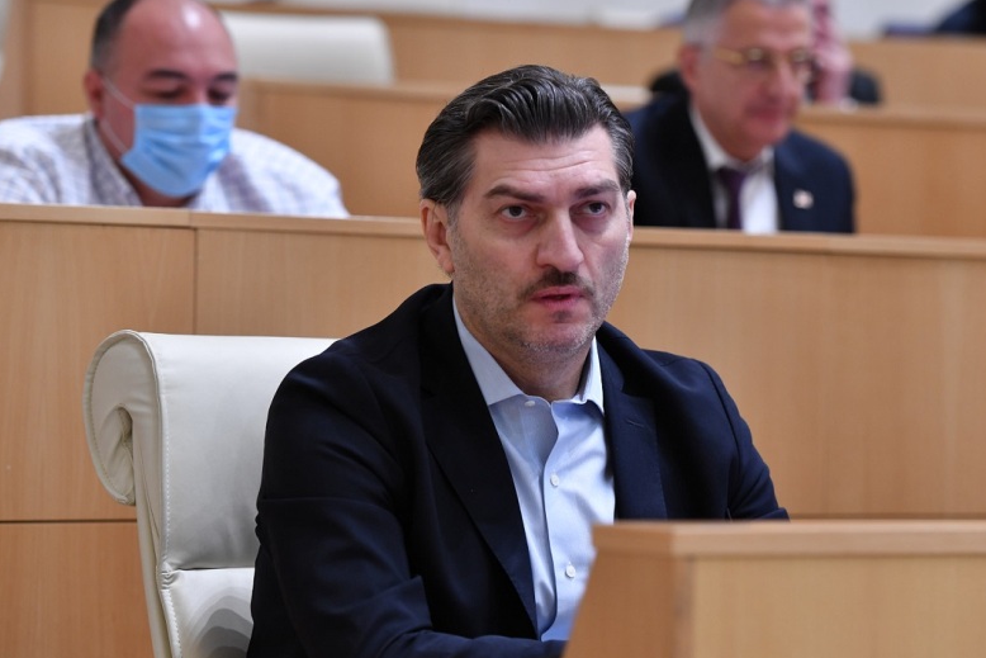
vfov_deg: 9.3
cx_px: 539
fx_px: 4054
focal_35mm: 148
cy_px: 322
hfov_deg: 13.9
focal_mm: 120
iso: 1600
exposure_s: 1/100
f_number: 4
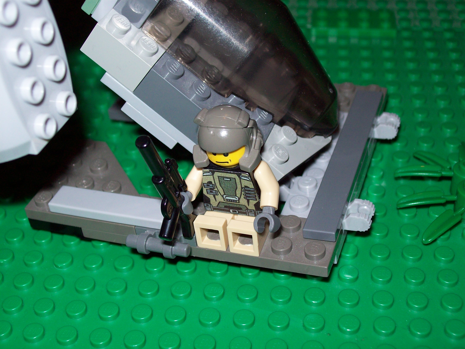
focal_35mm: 56
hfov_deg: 34.3
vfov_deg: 26.1
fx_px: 752
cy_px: 174
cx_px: 232
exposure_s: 1/84.5
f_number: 3.4
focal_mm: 9.4
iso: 80
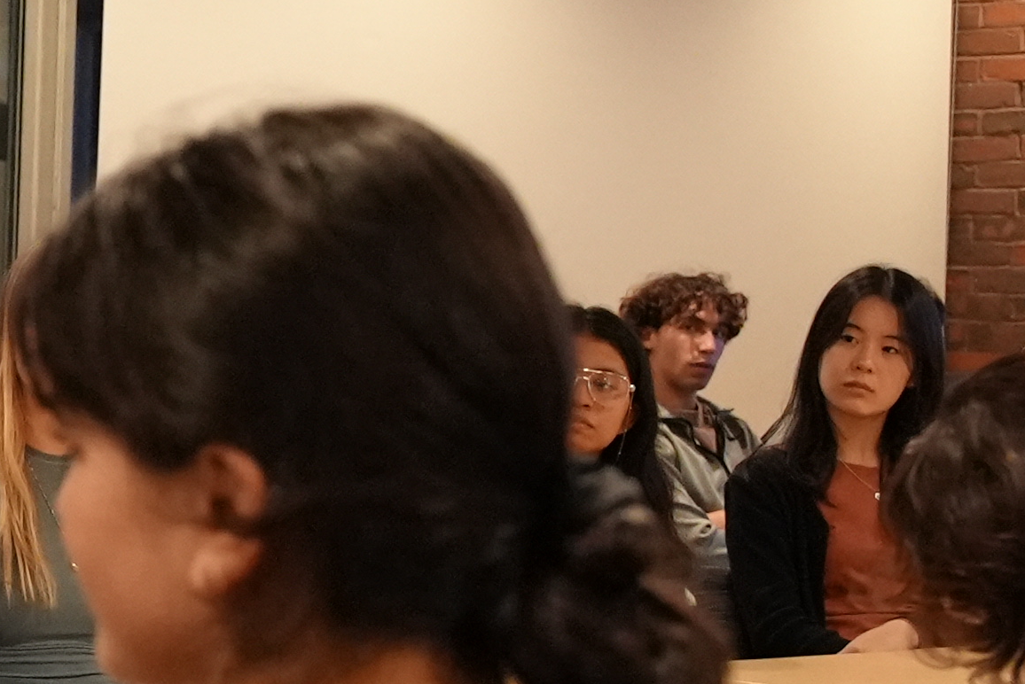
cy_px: 373
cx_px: -483
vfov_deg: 11.3
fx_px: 3447
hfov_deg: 15.7
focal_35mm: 121
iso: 10000
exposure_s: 1/160
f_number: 4
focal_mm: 33
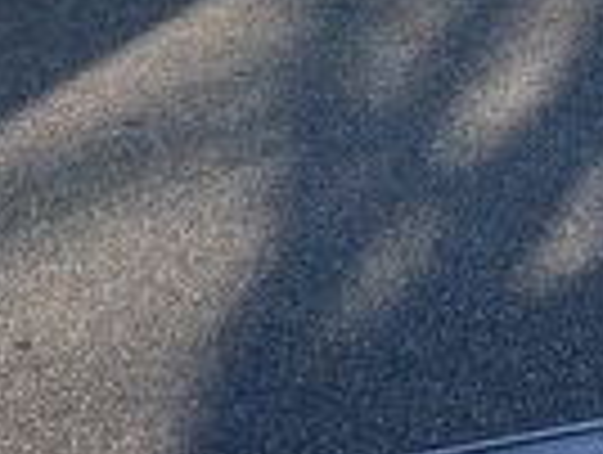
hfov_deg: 12.7
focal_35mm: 155
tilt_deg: -5.1
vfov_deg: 9.0
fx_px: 2705
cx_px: 414
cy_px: -499
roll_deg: -1.3
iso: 50
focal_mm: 5.1
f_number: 1.6
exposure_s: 1/2463
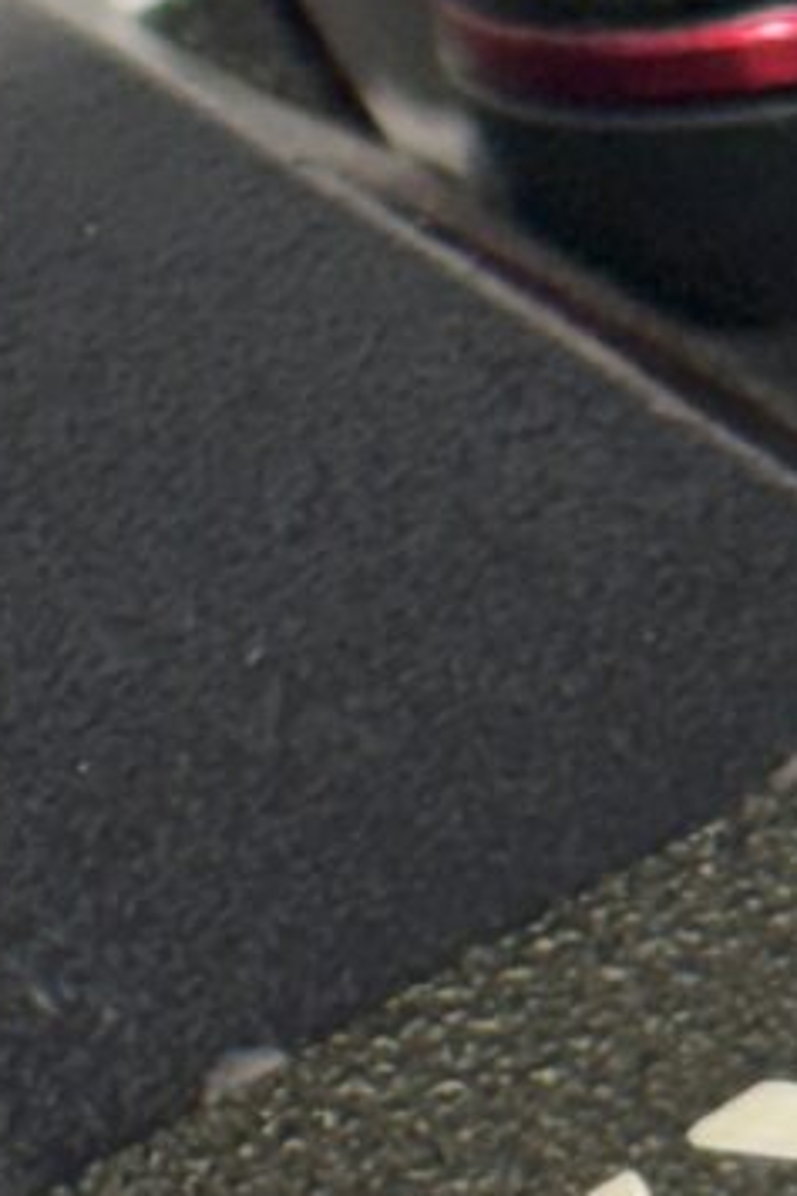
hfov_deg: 3.5
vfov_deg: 5.3
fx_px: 12930
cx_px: -44
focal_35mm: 389
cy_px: 1035
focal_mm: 5.96
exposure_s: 1/50
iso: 25
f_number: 1.6
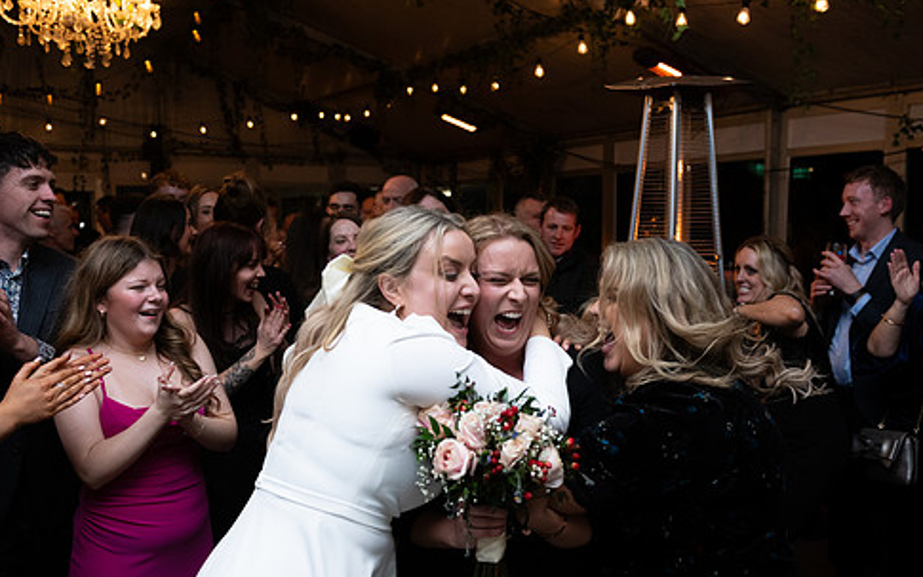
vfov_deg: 32.7
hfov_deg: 50.4
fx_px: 981
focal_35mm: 39
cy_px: 330
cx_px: 481
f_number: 3.5
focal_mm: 32
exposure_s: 1/160
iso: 800
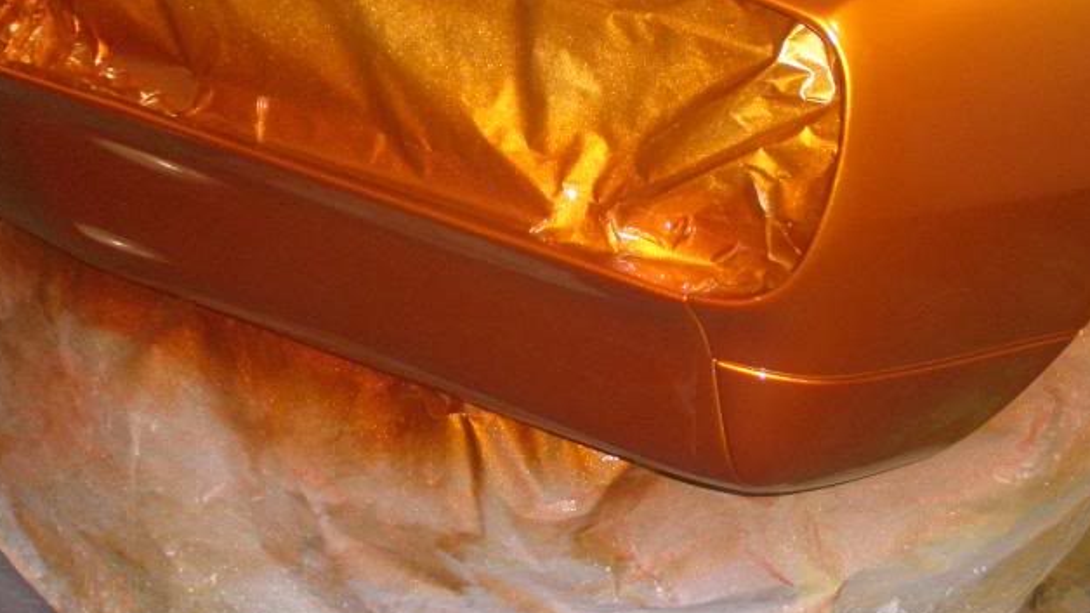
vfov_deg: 18.8
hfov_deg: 31.9
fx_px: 1849
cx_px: 877
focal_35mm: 64
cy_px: 330
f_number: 3.5
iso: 320
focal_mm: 6.3
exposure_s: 1/30
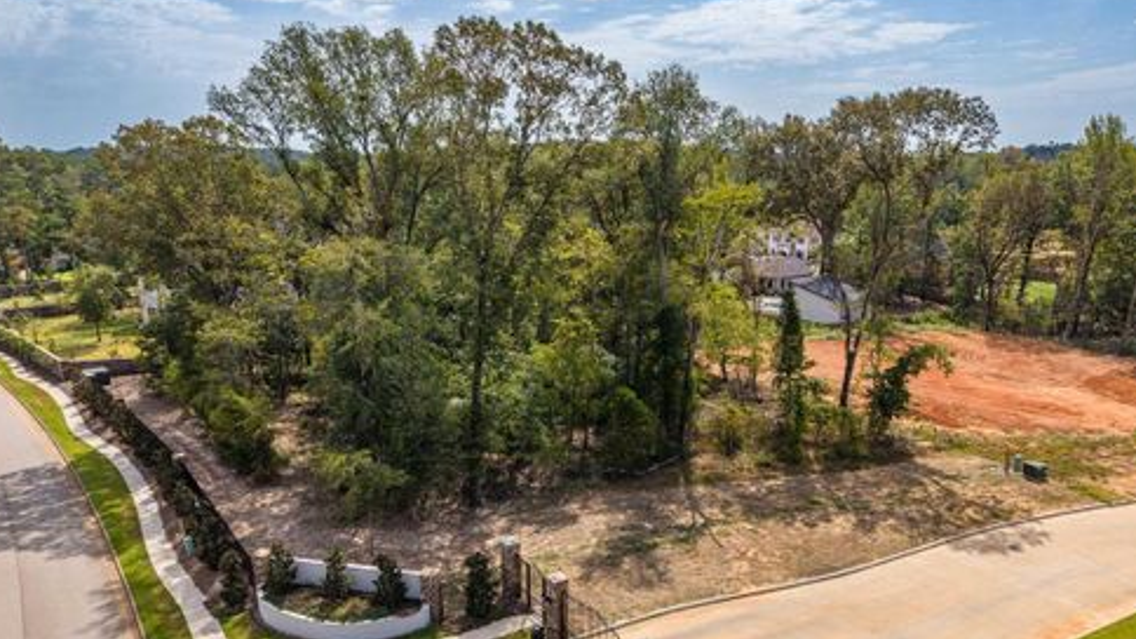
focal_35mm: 27
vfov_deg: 42.5
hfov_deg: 69.9
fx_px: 813
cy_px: 404
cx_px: 556
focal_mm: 8.67
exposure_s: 1/6000
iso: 200
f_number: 1.8
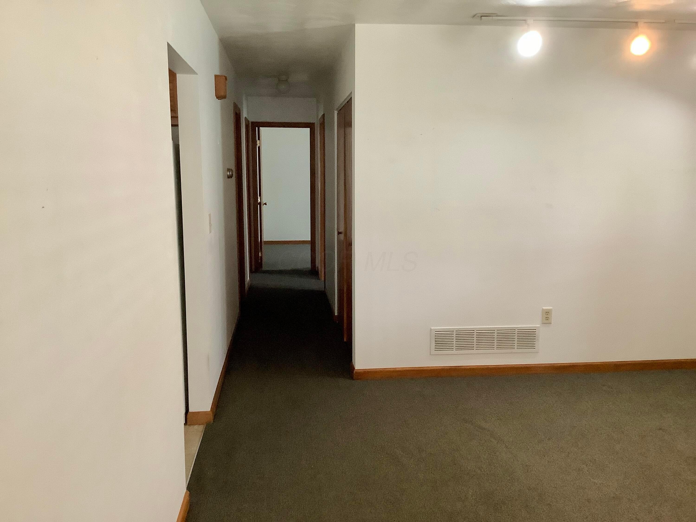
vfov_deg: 45.4
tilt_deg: -10.9
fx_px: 623
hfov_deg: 58.4
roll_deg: +0.4
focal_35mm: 31
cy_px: 261
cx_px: 348
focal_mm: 3.3
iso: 320
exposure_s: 1/60
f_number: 2.4
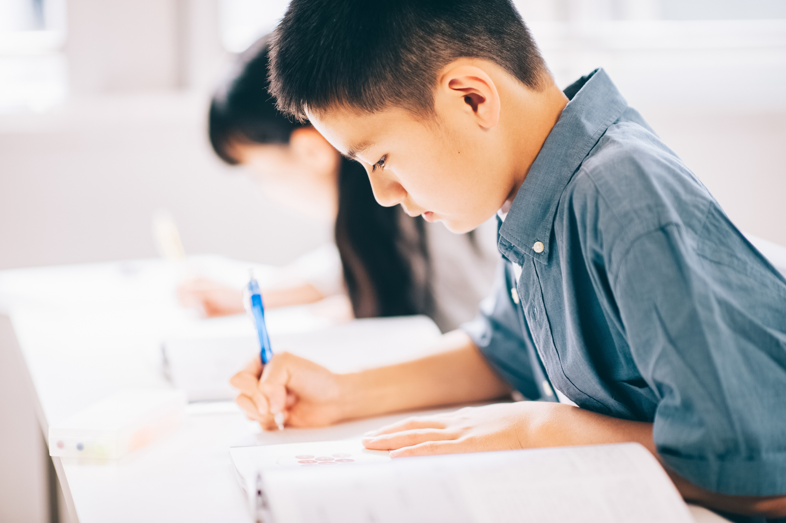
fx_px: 1854
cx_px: 393
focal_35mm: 85
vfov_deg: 16.0
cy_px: 262
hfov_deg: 23.9
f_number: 2
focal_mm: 85
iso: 200
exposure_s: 1/250
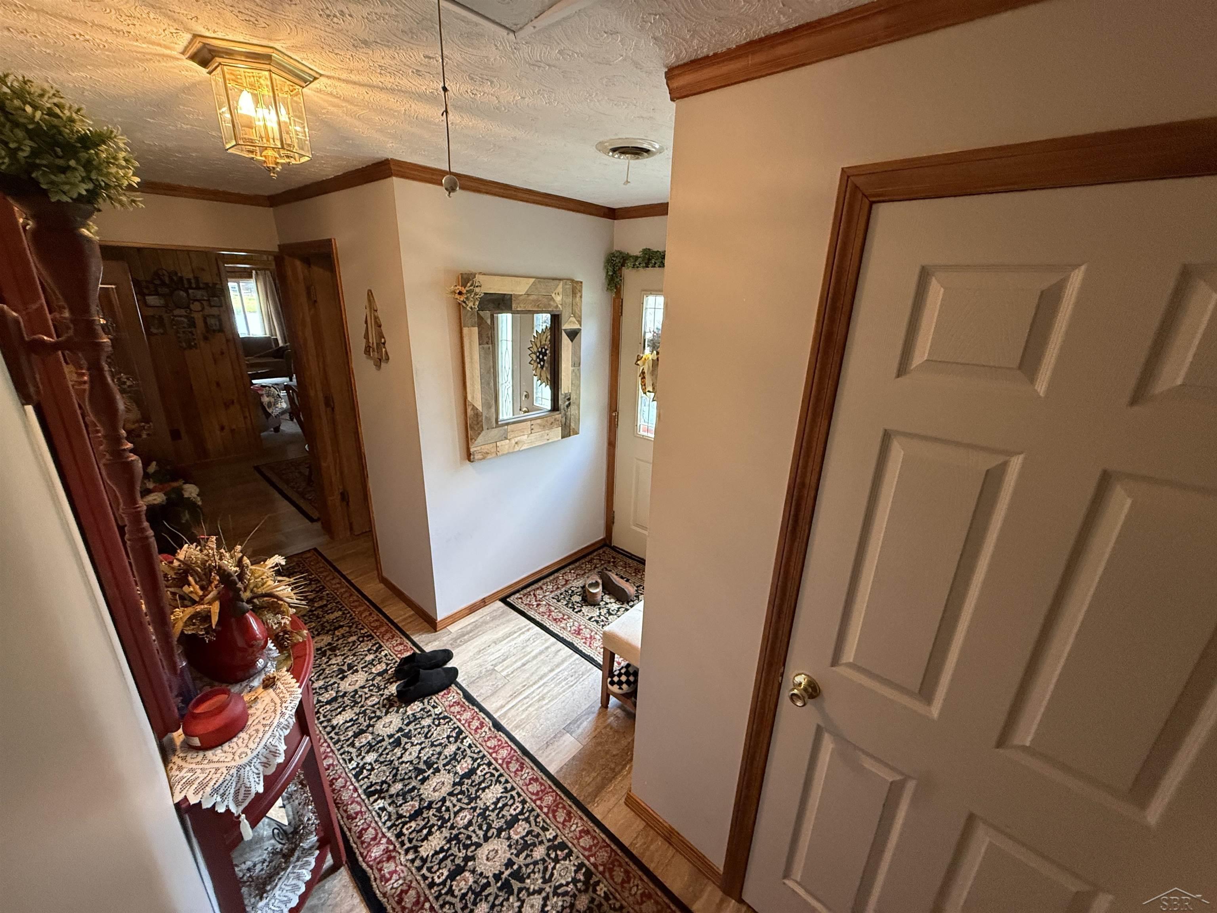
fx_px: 492
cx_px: 608
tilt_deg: -17.7
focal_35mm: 14
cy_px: 456
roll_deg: -1.7
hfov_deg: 102.1
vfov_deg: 85.7
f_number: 2.2
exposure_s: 1/60
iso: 400
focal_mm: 2.22
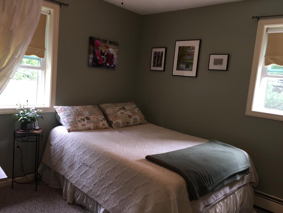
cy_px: 106
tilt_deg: -5.1
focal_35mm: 29
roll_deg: -5.7
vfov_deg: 48.2
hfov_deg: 61.7
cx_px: 142
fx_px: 237
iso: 50
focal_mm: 4.15
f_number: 2.2
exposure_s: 1/30
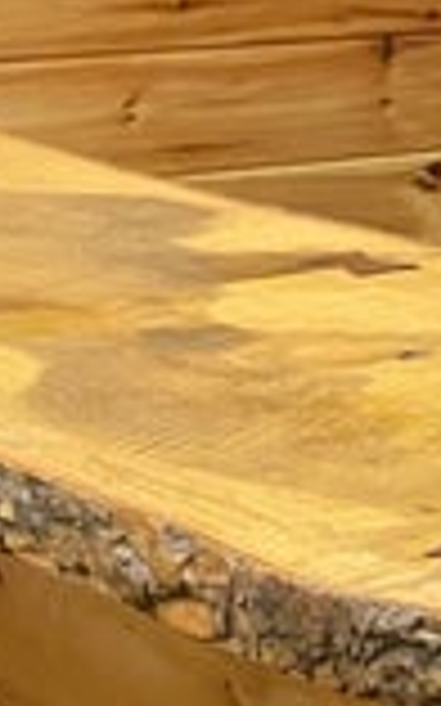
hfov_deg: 7.7
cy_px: 279
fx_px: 2772
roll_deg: -0.8
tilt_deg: -9.9
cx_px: 1388
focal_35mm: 144
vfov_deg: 14.5
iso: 400
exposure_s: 1/60
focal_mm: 5.1
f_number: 1.6
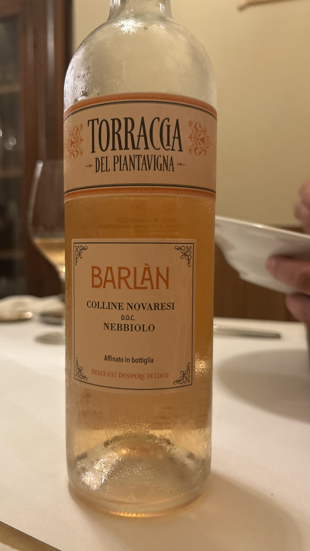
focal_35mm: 29
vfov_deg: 66.1
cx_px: 129
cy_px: 279
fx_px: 424
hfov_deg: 40.1
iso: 400
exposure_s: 1/50
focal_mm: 5.7
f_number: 1.5
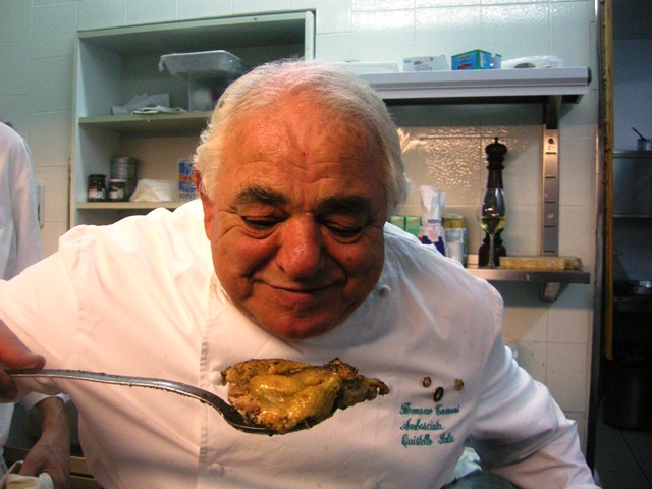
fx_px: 678
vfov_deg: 39.7
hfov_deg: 51.4
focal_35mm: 36
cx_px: 326
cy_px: 244
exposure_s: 1/133
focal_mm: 7.5
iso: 452
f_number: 2.7
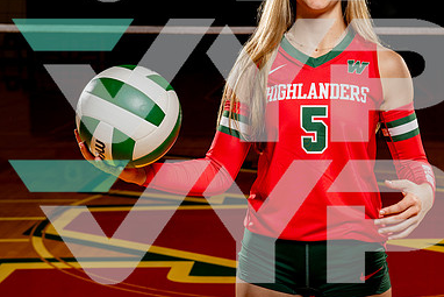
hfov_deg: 27.1
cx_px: 307
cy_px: 77
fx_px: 913
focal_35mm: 74
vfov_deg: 18.3
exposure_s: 1/250
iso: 100
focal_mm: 47
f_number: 5.6
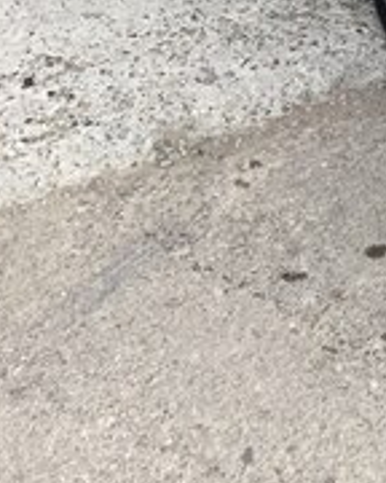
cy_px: -164
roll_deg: -3.1
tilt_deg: -25.6
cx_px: 418
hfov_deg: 18.9
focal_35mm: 78
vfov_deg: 21.8
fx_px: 1114
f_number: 2.2
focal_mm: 4.15
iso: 50
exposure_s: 1/100
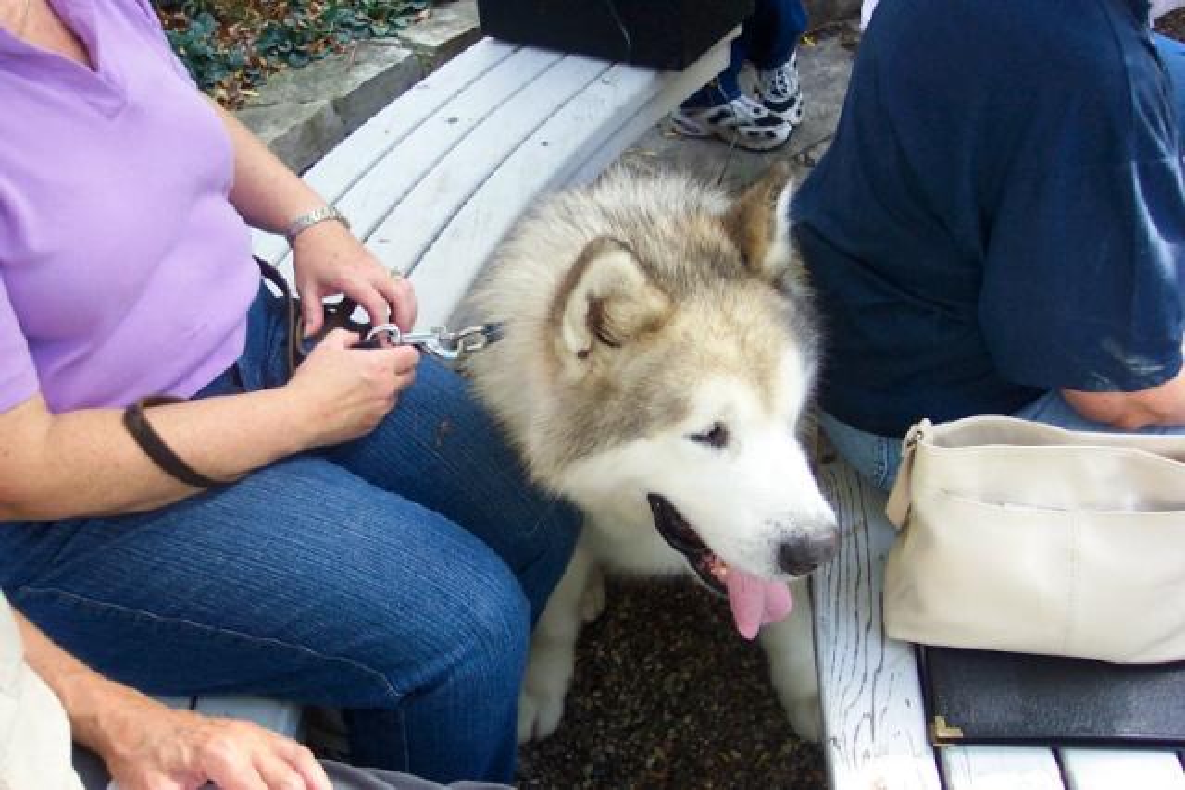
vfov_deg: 35.1
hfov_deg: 50.7
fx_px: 1251
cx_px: 592
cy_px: 395
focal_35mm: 38
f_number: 2.8
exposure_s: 1/90
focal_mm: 8
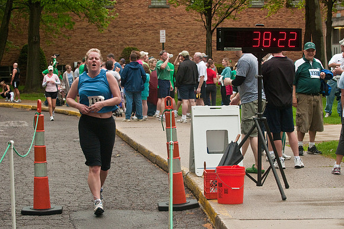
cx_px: 172
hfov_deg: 19.5
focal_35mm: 105
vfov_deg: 13.0
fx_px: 1002
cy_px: 114
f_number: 7.1
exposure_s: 1/500
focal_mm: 70
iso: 1600
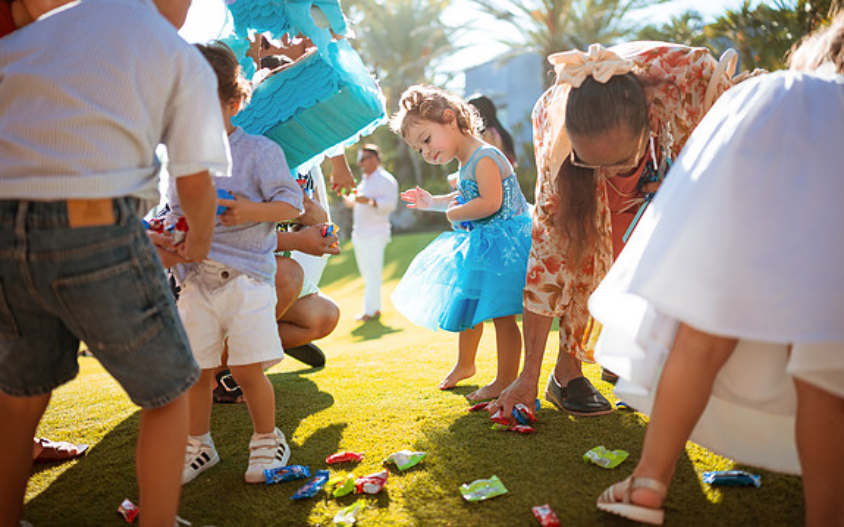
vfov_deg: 35.3
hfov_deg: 54.0
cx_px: 423
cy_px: 244
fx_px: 828
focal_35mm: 36
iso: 100
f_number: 1.8
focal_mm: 35
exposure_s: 1/1600
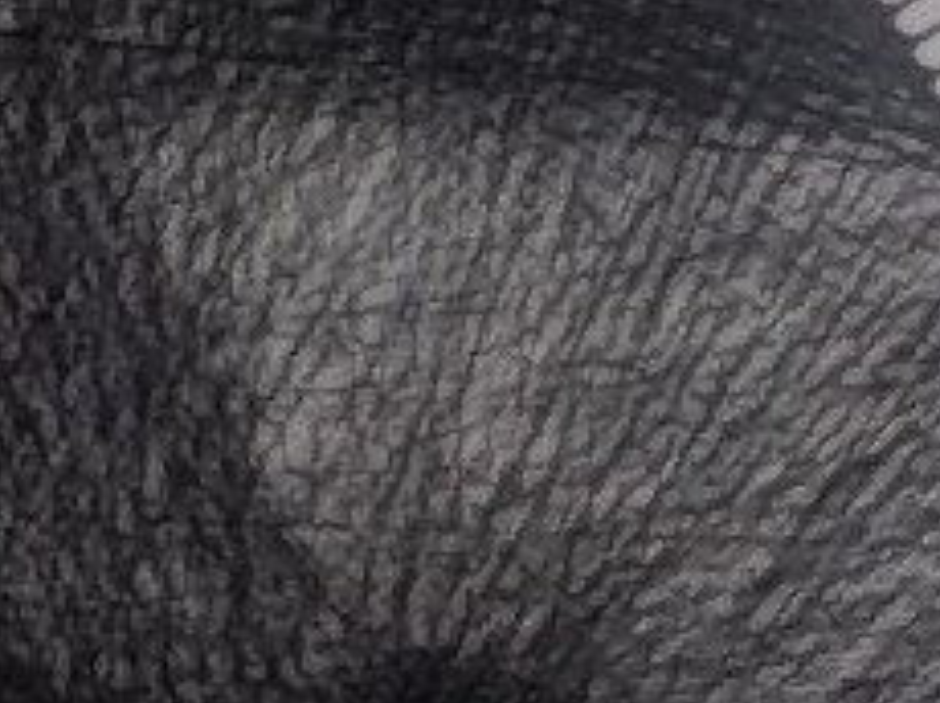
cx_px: -932
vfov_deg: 8.7
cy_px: 1067
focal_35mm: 167
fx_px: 4530
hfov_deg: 10.8
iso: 472
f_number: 1.8
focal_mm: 5.56
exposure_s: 1/100
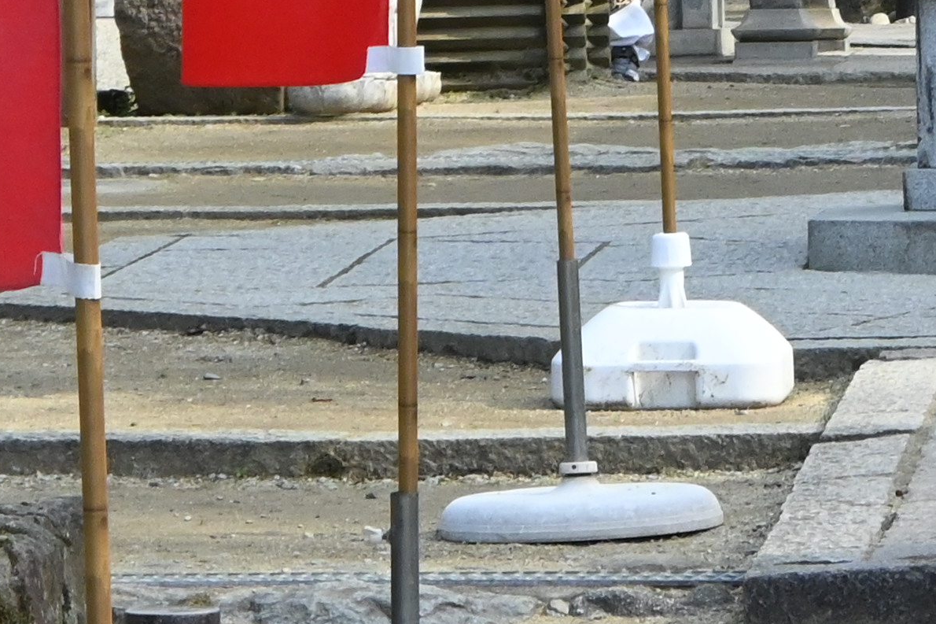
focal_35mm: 351
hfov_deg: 5.8
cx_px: 1149
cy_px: -482
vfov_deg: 3.9
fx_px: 9124
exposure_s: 1/500
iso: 1000
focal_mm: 50
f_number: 11
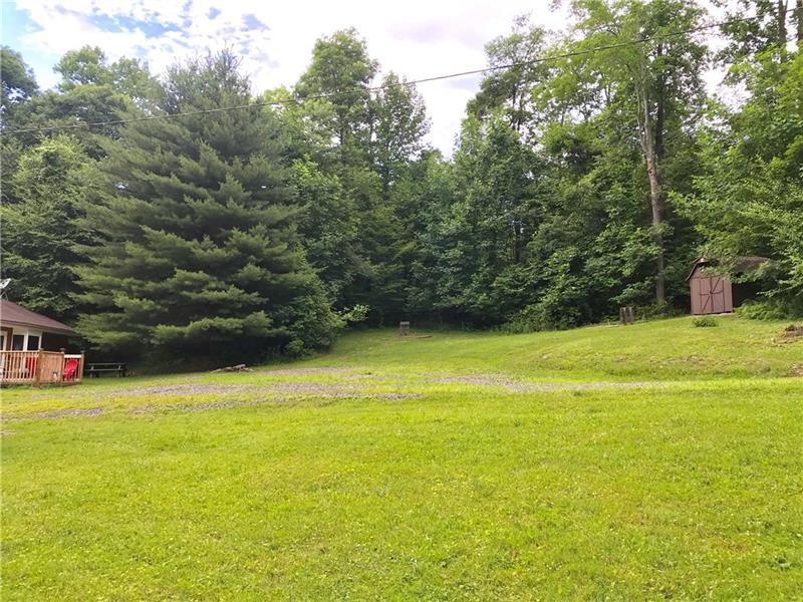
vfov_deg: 49.7
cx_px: 402
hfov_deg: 63.4
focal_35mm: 28
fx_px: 650
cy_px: 301
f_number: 1.8
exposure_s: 1/176
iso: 20
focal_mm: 3.99
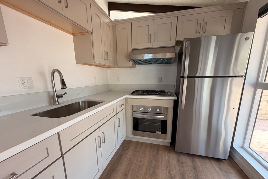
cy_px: 101
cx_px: 135
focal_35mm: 15
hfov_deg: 100.4
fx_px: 112
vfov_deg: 77.0
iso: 125
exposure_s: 1/121
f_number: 2.2
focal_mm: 2.22
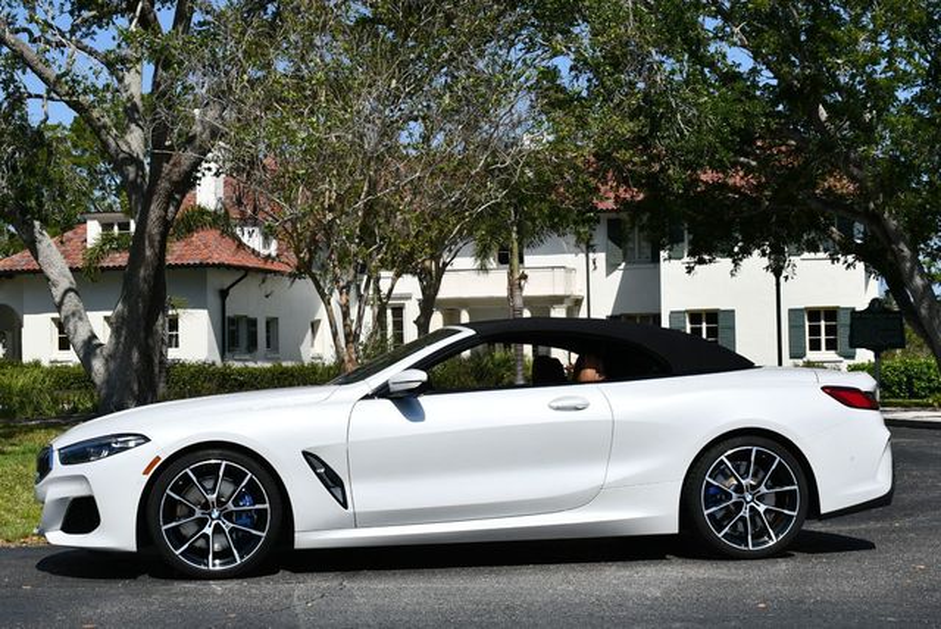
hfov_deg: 31.4
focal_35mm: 64
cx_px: 470
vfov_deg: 21.3
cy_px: 314
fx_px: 1674
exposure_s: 1/400
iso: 100
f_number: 10
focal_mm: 32
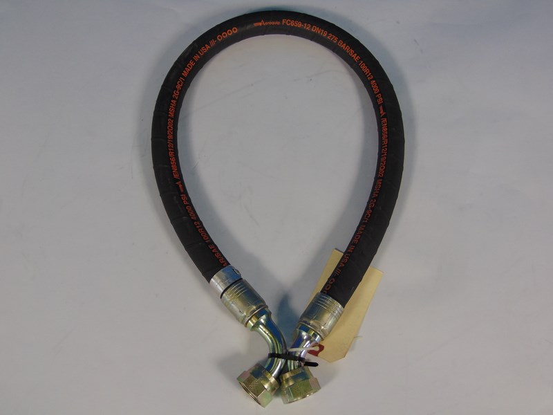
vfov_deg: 34.3
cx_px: 276
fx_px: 671
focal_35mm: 42
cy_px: 208
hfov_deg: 44.8
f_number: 3.3
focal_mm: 7.6
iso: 80
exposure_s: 1/60
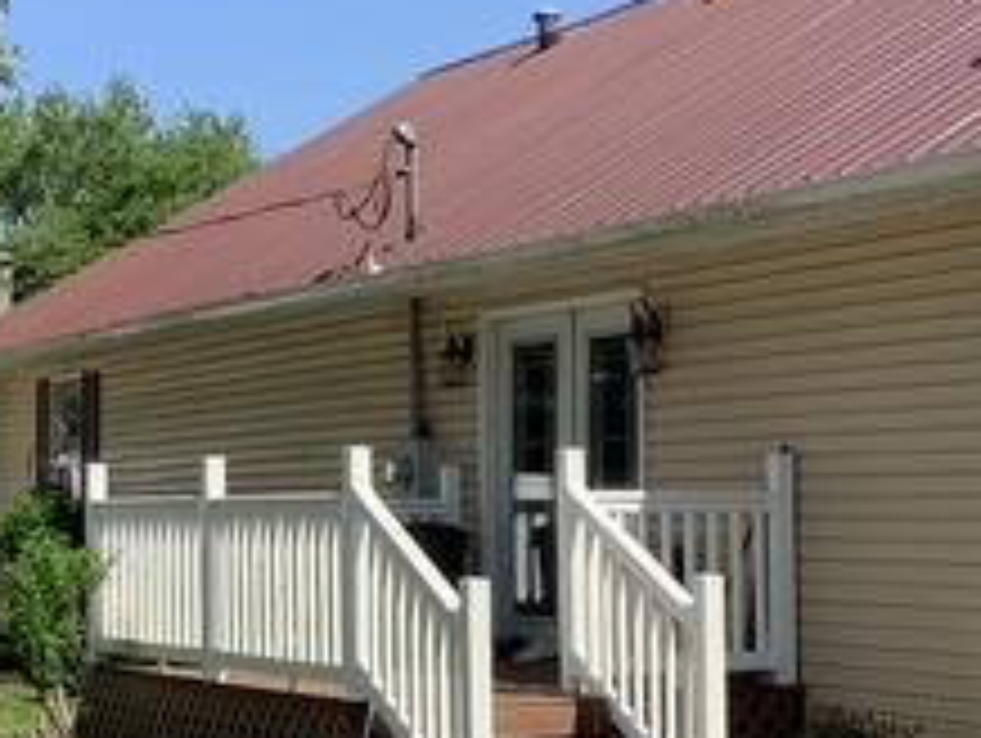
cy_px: 477
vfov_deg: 16.2
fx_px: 2582
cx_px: 374
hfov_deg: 21.5
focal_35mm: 91
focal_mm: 3.3
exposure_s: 1/936
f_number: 2.4
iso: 25
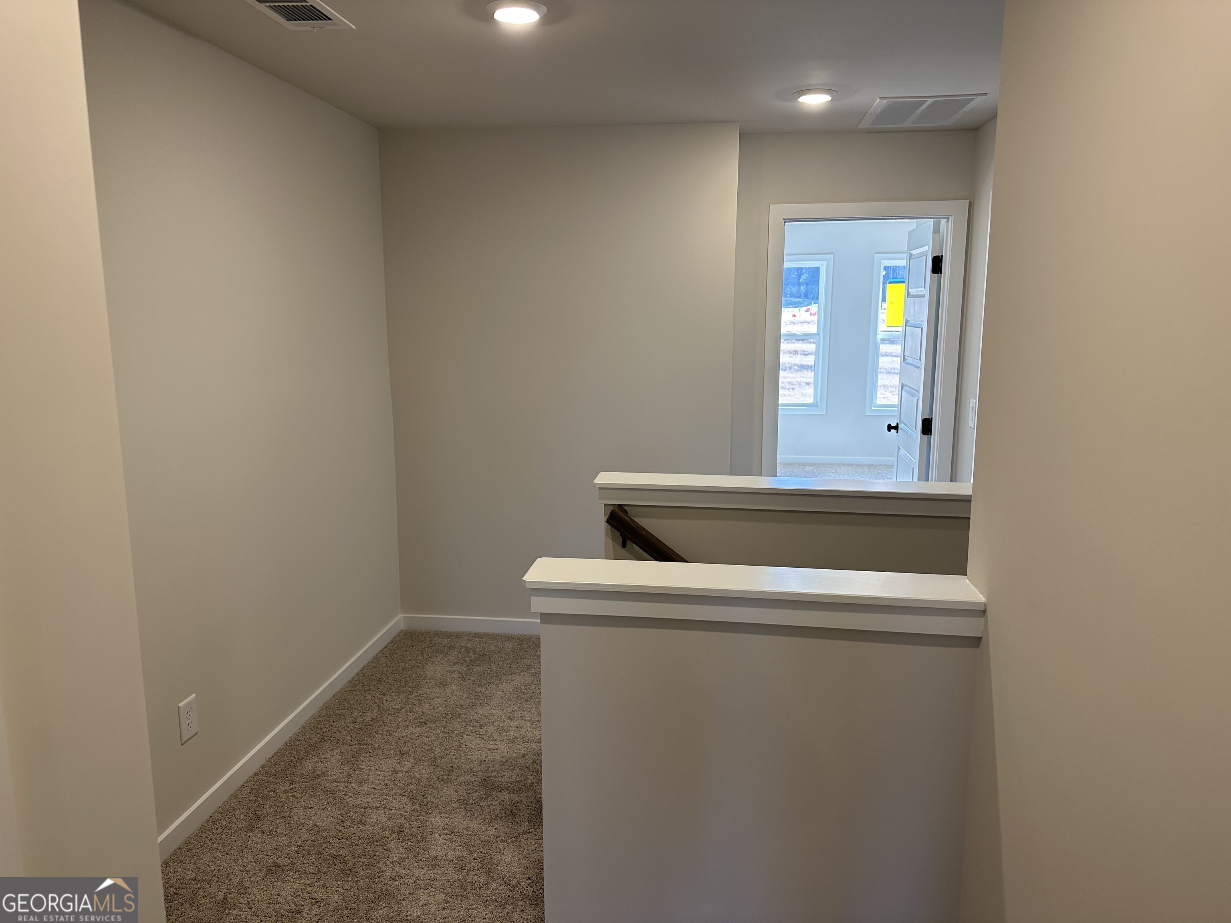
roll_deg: -0.3
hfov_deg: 71.6
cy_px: 462
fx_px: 853
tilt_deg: -8.8
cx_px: 616
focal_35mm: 24
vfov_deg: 56.8
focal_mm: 6.86
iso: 125
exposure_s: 1/120
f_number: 1.78
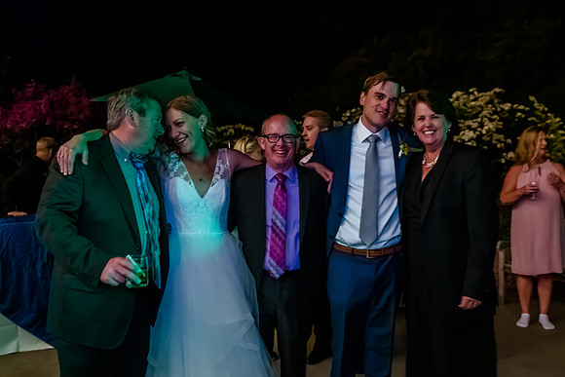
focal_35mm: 35
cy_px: 190
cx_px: 283
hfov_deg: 55.0
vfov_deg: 38.3
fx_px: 543
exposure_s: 1/40
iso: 8000
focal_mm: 24
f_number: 2.8
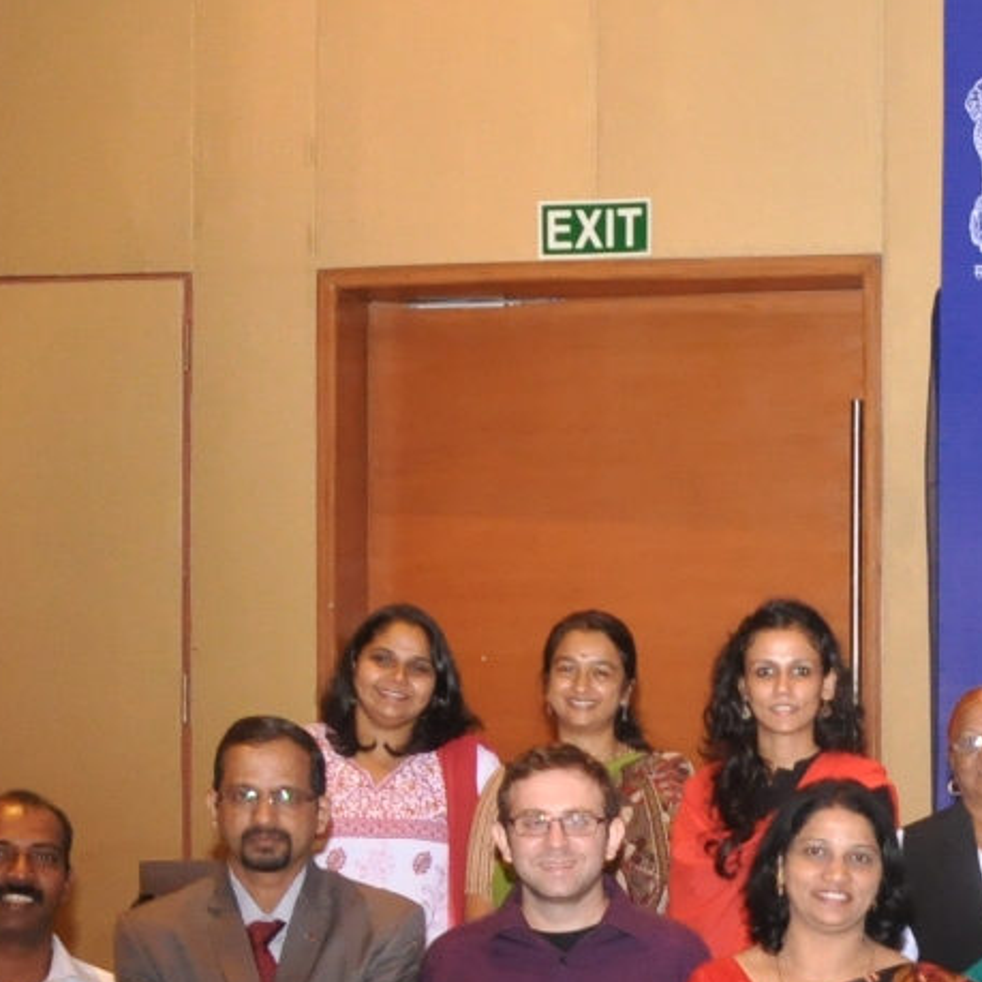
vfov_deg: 15.8
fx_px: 3434
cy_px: 1113
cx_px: 1577
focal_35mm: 107
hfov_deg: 14.8
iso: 1000
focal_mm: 18
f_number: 5.6
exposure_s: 1/25
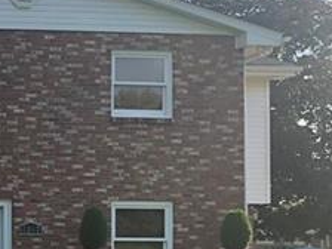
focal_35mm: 100
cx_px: -213
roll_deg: -0.9
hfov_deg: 17.1
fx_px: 959
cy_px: 210
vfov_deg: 14.7
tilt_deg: +2.1
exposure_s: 1/1263
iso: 20
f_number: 1.8
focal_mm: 4
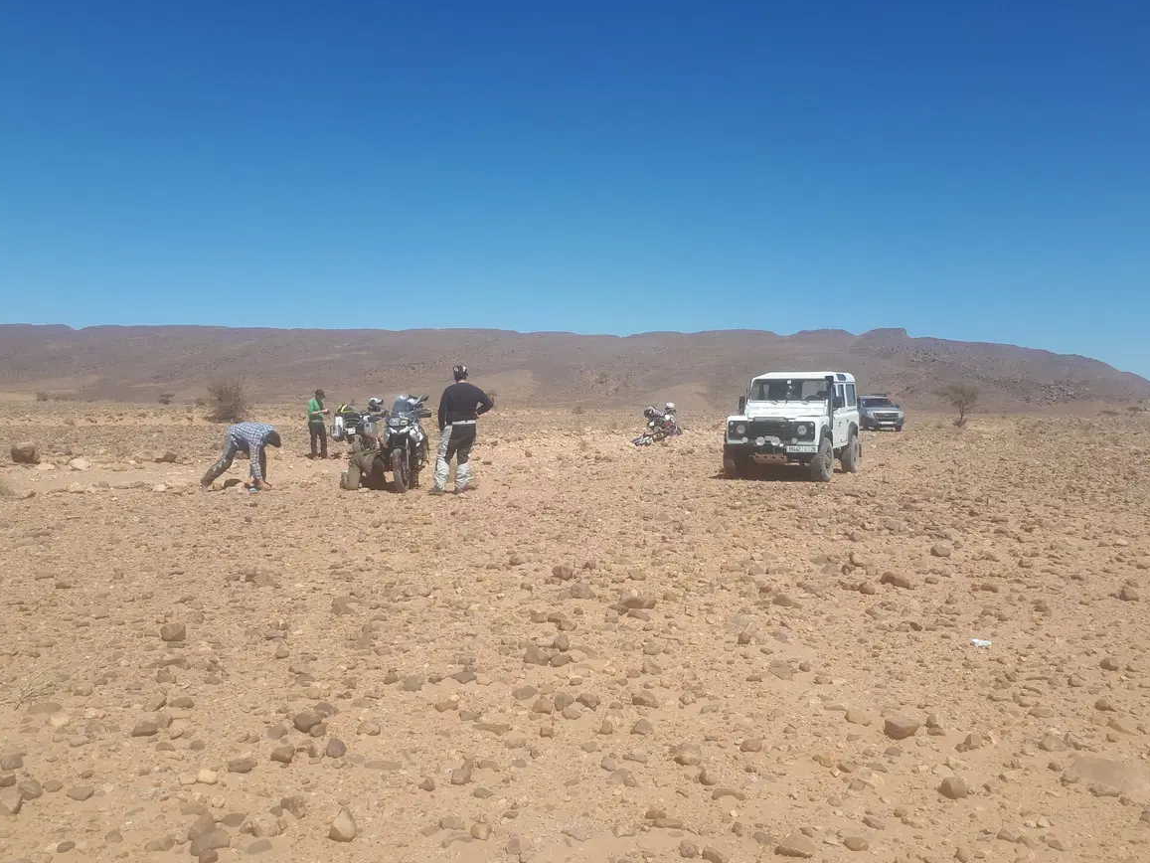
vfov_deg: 49.8
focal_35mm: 28
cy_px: 428
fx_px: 930
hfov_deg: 63.4
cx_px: 573
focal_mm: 3.6
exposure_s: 1/1761
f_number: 1.9
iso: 40
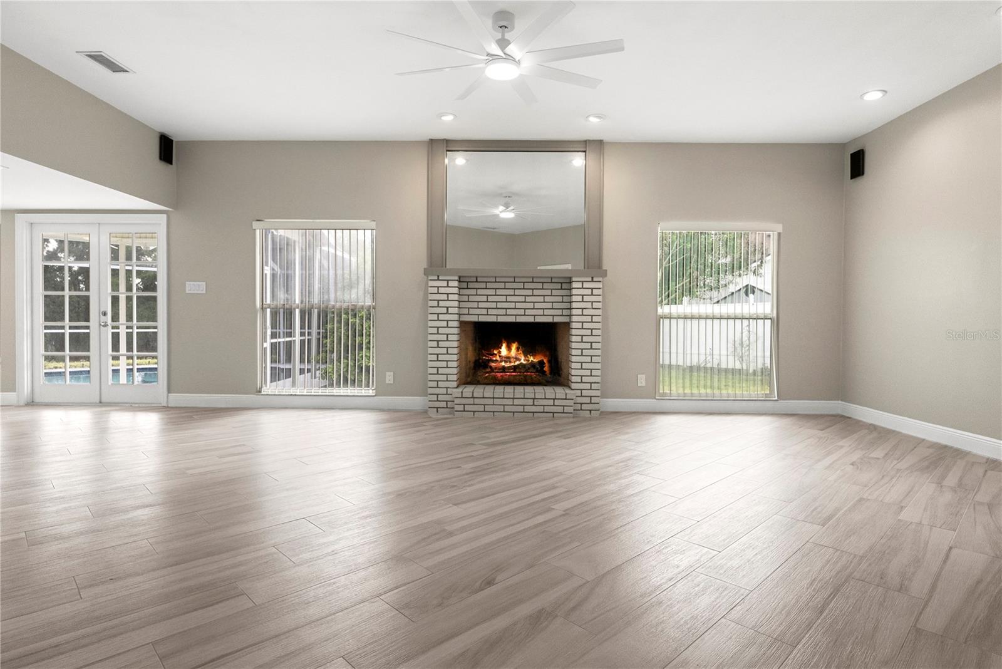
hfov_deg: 85.4
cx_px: 501
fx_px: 543
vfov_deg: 63.3
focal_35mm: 20
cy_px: 334
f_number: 9
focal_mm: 19.5
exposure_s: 1/40
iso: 2000
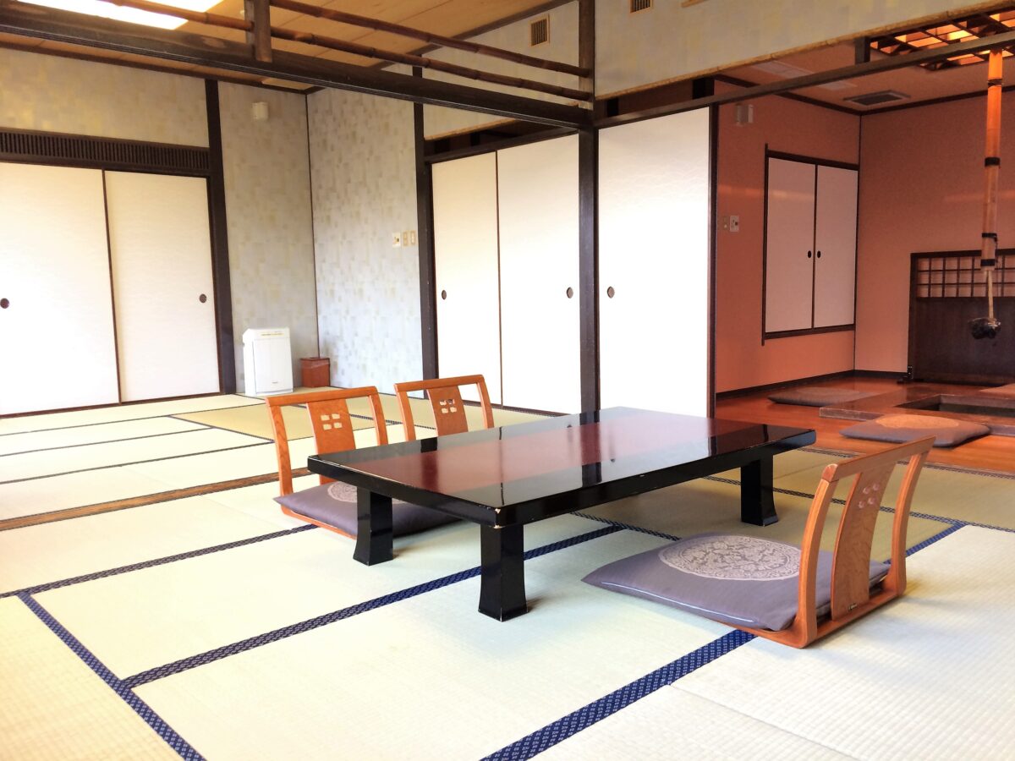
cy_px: 380
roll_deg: +1.1
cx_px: 508
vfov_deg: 48.2
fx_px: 850
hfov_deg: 61.7
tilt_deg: -6.7
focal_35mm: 29
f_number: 2.2
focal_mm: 4.15
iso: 125
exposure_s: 1/30
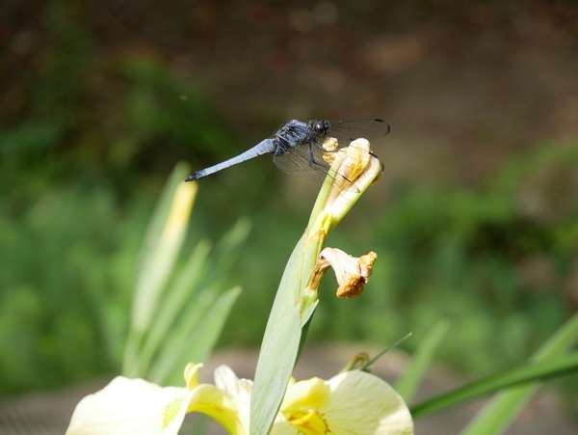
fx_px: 2005
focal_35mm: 120
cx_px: 289
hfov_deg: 16.4
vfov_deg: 12.4
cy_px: 218
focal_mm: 60
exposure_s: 1/200
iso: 200
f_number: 5.6
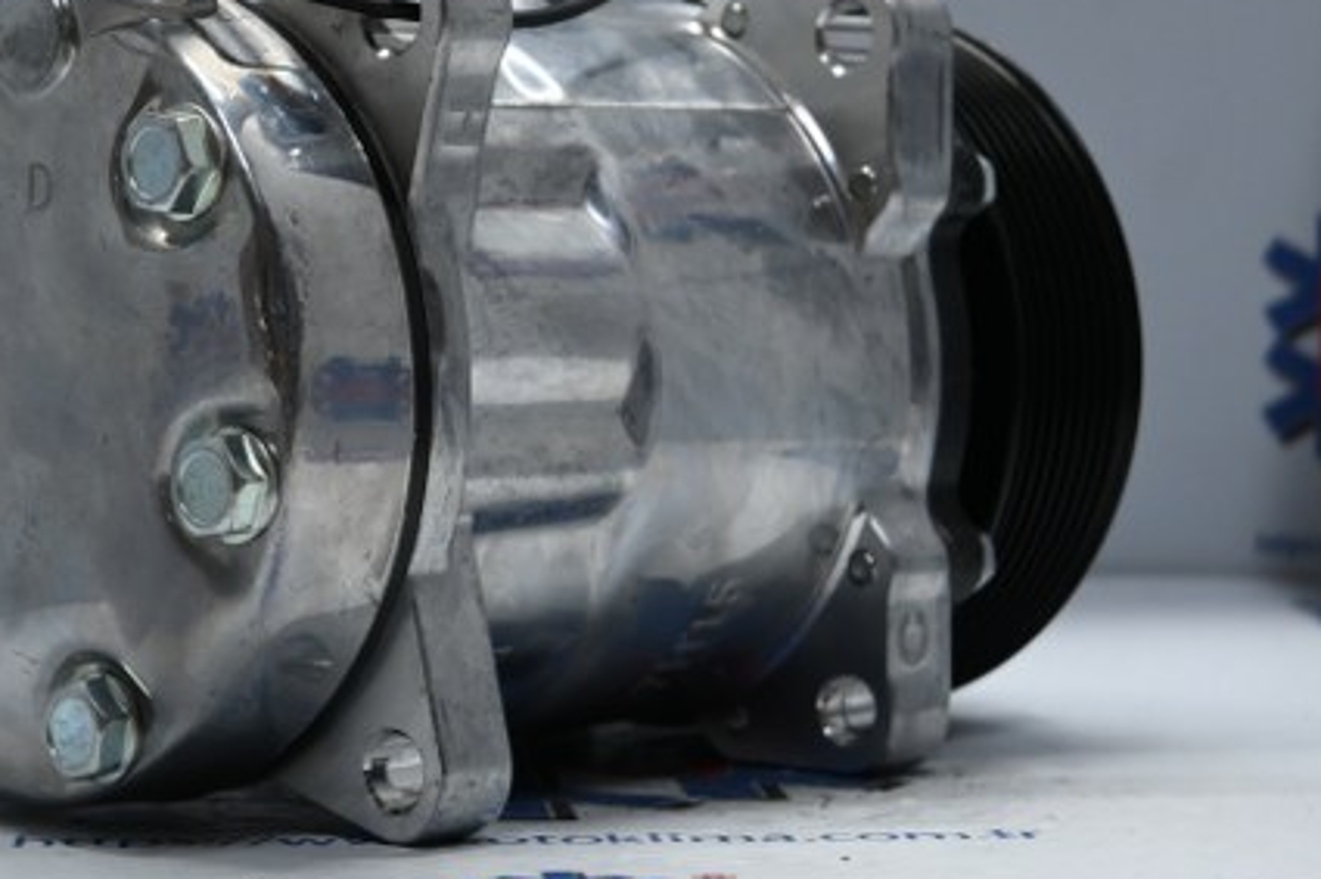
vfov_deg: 12.9
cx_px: 426
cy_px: 326
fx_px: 3888
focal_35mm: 106
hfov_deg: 19.2
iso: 1400
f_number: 6.3
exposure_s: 1/80
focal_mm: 50
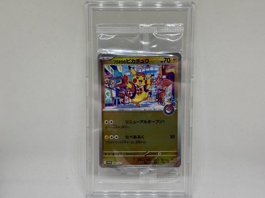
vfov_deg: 28.0
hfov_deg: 36.8
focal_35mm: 52
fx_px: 398
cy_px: 99
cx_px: 132
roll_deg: +0.1
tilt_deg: -18.1
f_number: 1.6
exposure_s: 1/197
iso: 50
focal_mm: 5.96
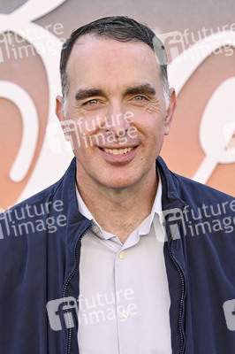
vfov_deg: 15.4
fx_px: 1304
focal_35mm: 133
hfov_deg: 10.3
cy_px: 177
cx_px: 118
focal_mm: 133
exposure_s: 1/320
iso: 500
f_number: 7.1
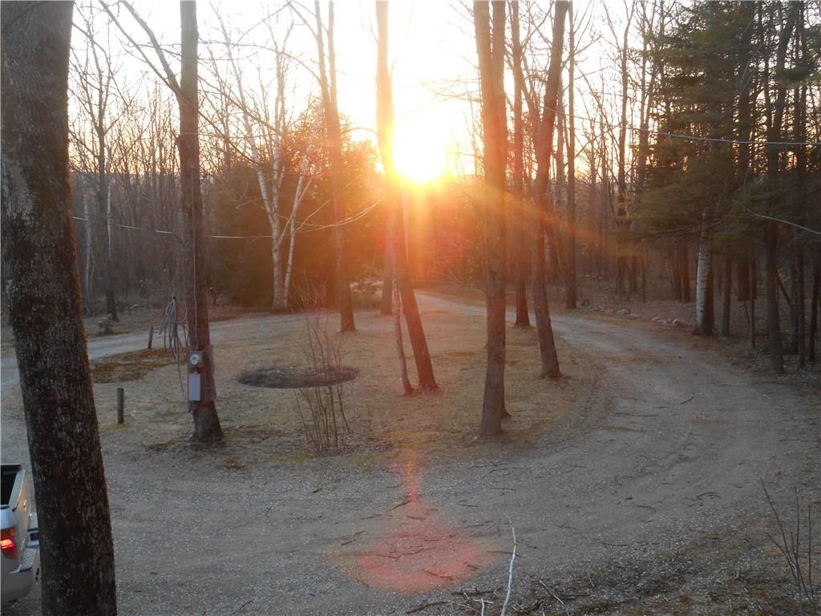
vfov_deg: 37.7
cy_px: 308
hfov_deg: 49.0
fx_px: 901
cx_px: 410
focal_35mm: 38
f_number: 4.2
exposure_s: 1/30
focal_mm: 6.8
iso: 125
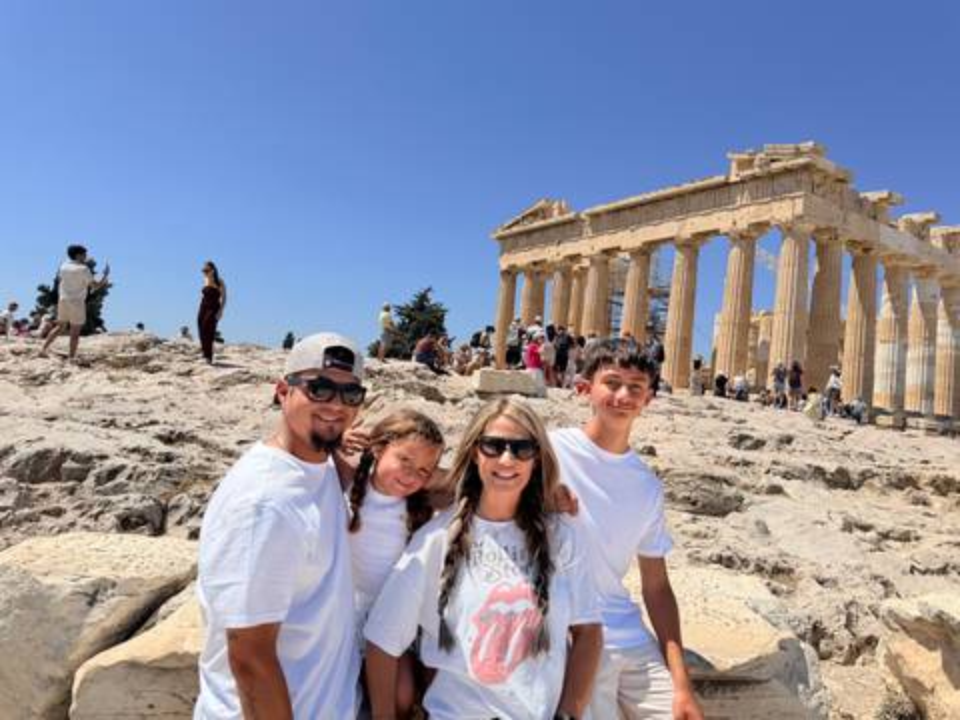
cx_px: 480
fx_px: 666
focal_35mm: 24
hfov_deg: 71.6
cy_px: 360
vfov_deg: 56.8
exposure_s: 1/10309
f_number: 1.78
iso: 80
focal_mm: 6.76
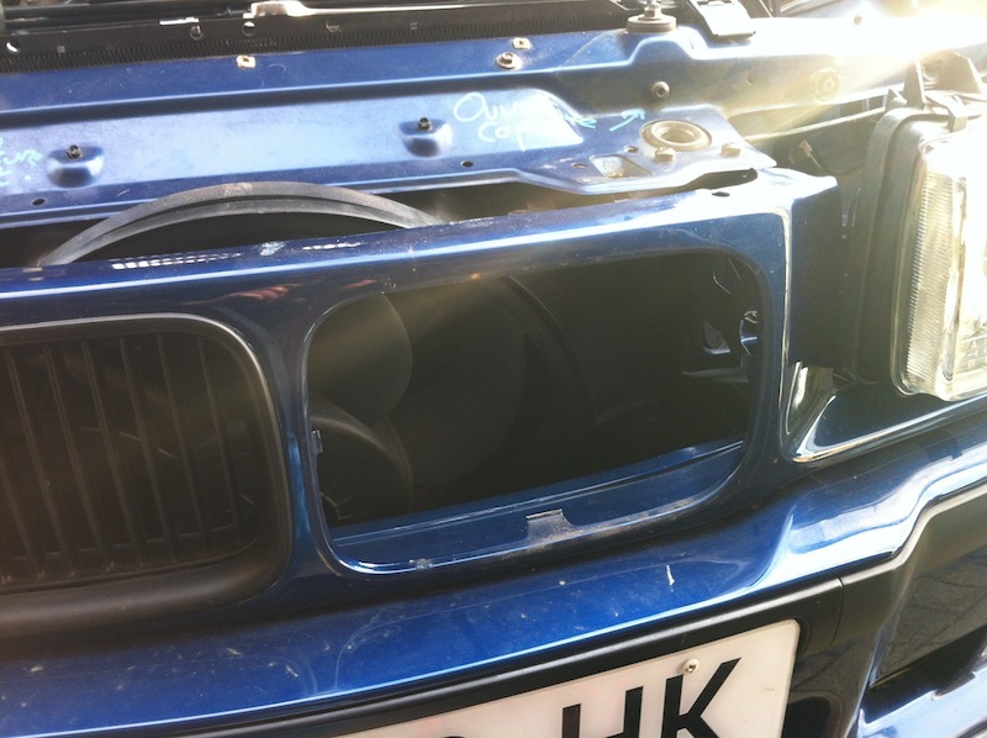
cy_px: 369
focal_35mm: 35
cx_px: 494
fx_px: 997
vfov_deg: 40.6
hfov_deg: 52.7
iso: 80
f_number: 2.8
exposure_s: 1/30
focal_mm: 3.85
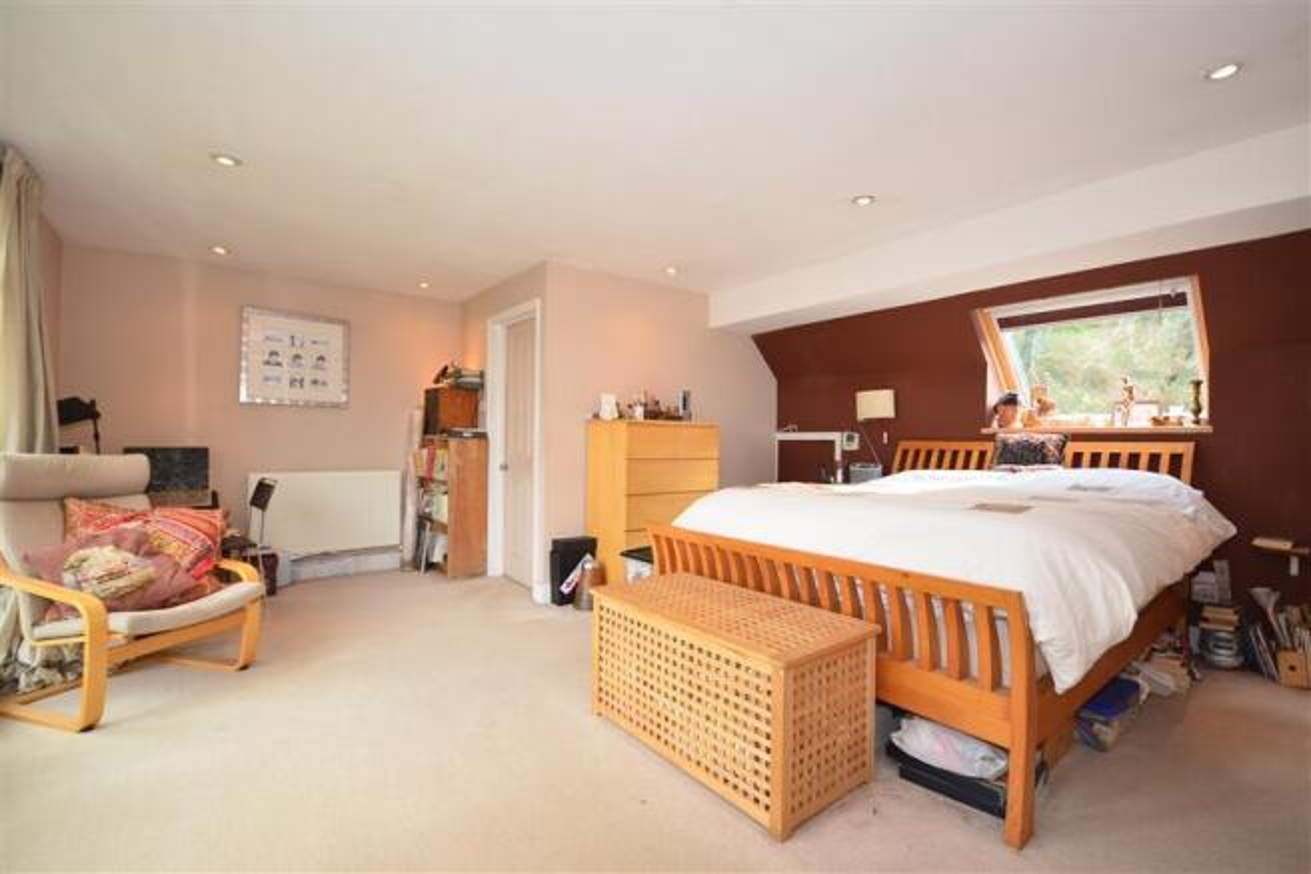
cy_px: 437
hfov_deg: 100.4
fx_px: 546
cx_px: 656
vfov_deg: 77.3
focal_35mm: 15
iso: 200
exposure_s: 1/25
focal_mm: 10
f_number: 5
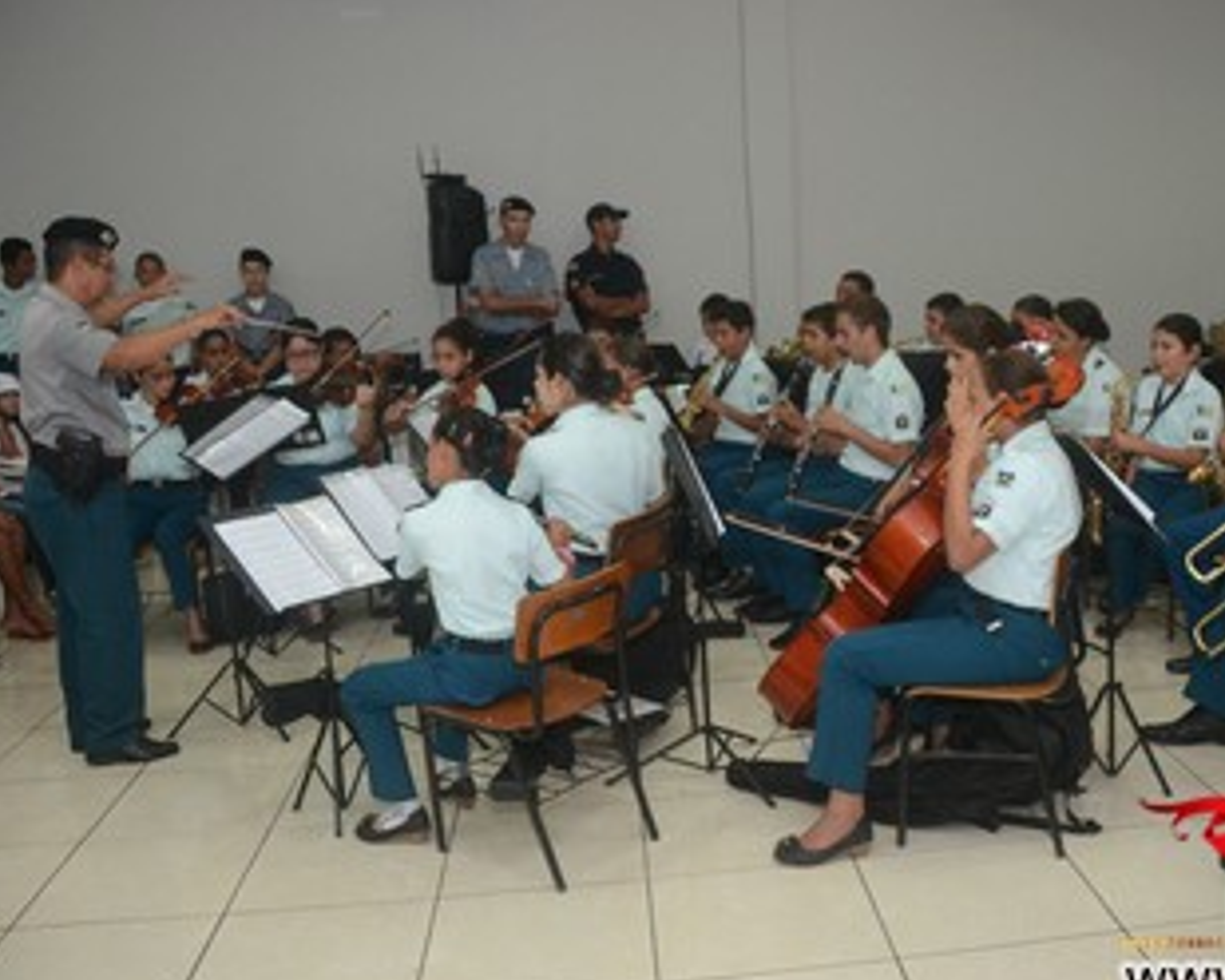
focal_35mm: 41
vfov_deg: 36.5
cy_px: 452
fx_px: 1486
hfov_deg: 44.3
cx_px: 789
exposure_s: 1/125
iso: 1600
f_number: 3.5
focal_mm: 20
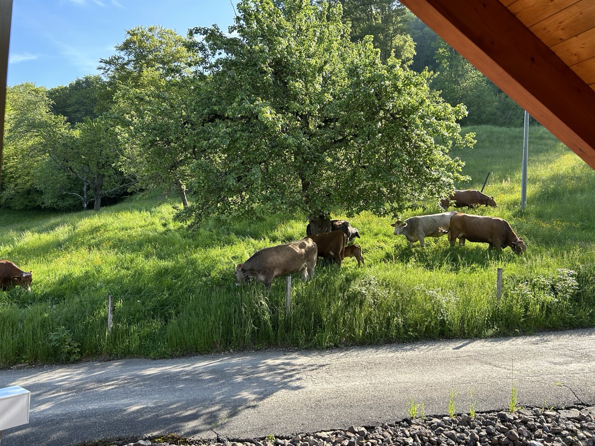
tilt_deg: +2.7
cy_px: 223
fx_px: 447
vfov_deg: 53.1
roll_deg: -2.3
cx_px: 298
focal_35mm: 26
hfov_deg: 67.3
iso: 50
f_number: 1.5
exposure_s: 1/743
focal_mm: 5.7
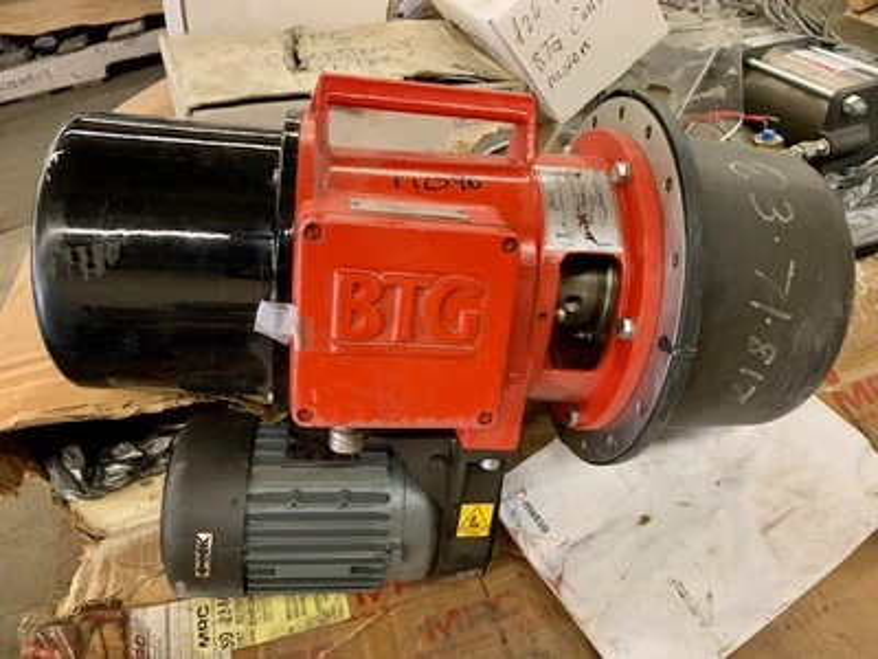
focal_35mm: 26
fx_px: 659
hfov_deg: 67.3
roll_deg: +13.7
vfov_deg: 53.1
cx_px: 439
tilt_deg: -44.2
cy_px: 330
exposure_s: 1/30
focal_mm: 4.25
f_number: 1.8
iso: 320
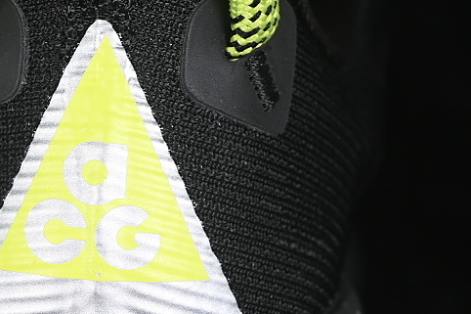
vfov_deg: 8.2
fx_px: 2197
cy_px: 214
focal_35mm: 168
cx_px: 106
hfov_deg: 12.2
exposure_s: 1/60
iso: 160
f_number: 6.3
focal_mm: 50
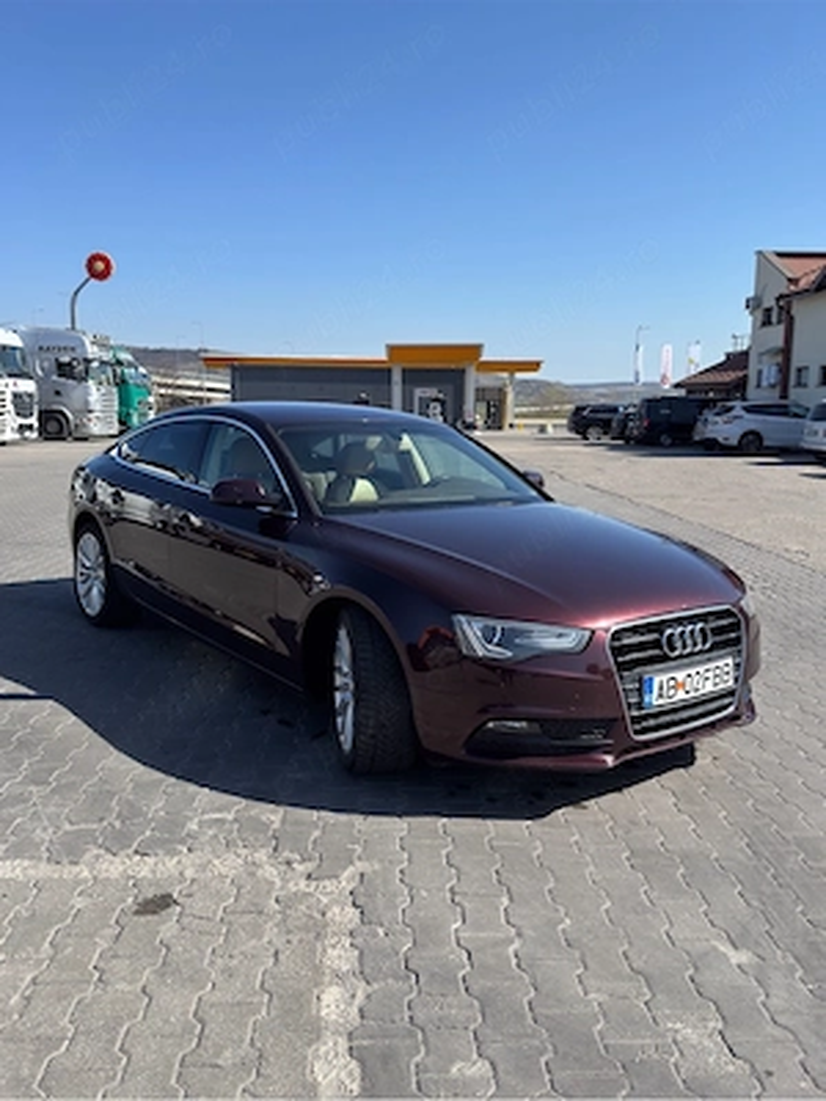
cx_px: 413
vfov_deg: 61.7
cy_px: 550
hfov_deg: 48.2
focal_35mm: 29
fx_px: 923
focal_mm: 6.76
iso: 100
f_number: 1.78
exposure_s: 1/4854
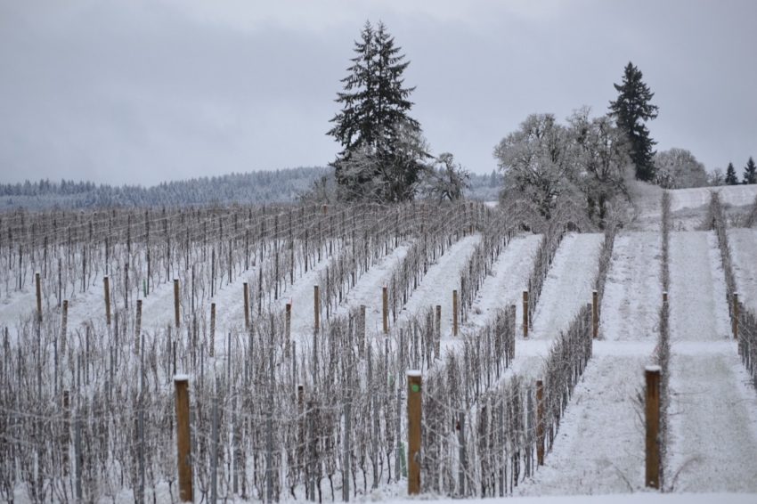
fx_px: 3846
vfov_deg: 7.5
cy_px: 252
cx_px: 378
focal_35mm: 183
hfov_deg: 11.2
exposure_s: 1/125
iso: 280
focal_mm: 122
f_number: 5.6
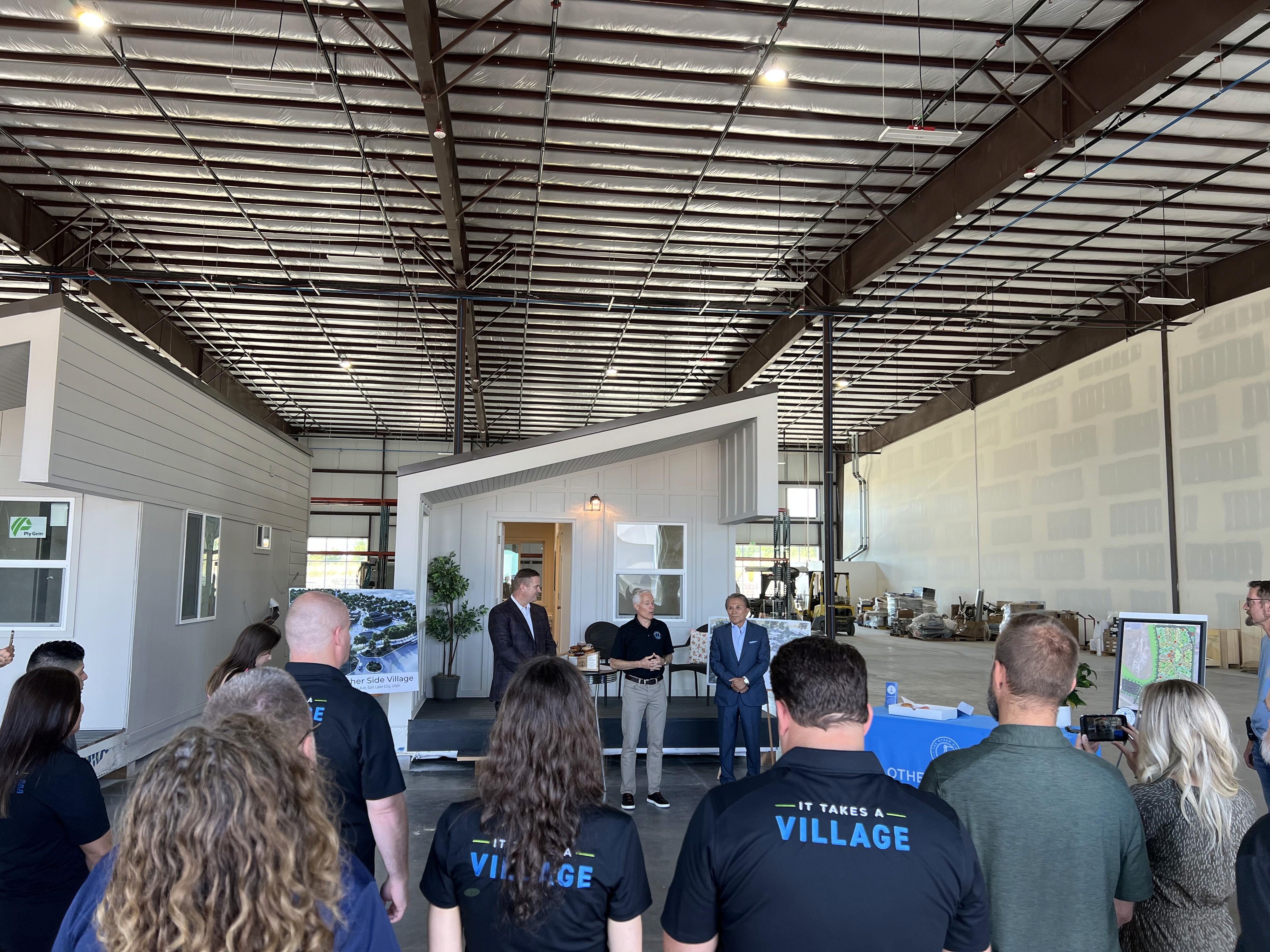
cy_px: 476
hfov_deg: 67.3
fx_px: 954
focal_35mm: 26
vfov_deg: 53.1
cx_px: 635
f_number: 1.5
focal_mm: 5.7
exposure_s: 1/121
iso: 80
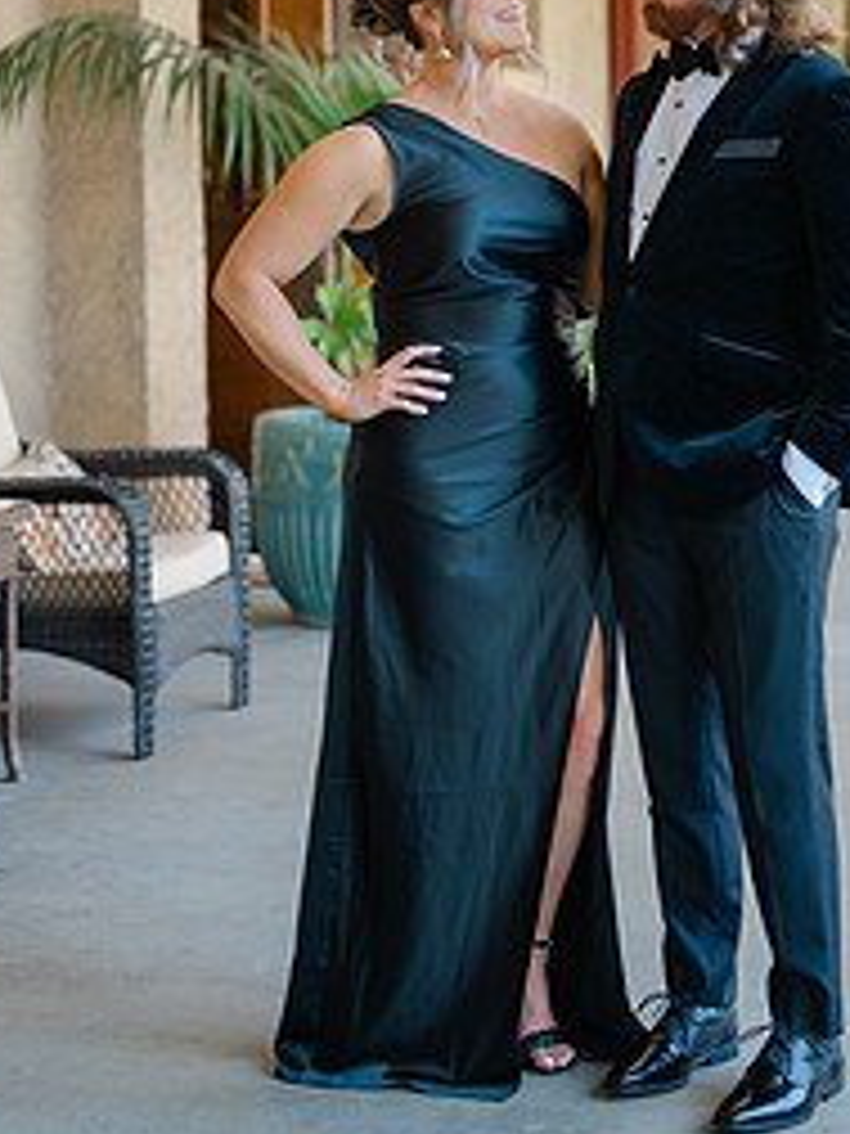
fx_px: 2816
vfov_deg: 22.6
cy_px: 364
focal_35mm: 86
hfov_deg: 17.1
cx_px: 535
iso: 64
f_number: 1.8
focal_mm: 50
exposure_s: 1/160
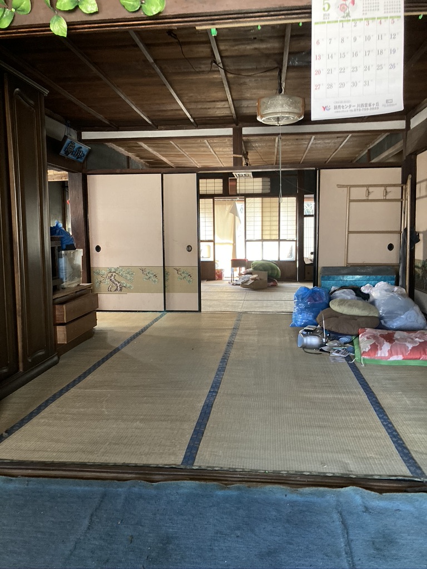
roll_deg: +0.0
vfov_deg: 63.4
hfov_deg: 49.7
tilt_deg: -7.3
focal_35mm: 28
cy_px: 284
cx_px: 214
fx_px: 461
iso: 400
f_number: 1.8
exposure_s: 1/30
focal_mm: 3.99
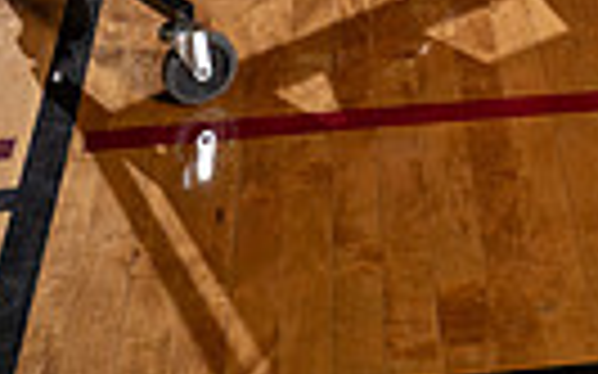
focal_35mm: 124
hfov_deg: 16.3
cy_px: -518
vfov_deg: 9.4
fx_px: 2020
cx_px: 661
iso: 500
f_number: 8
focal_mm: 36
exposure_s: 1/250
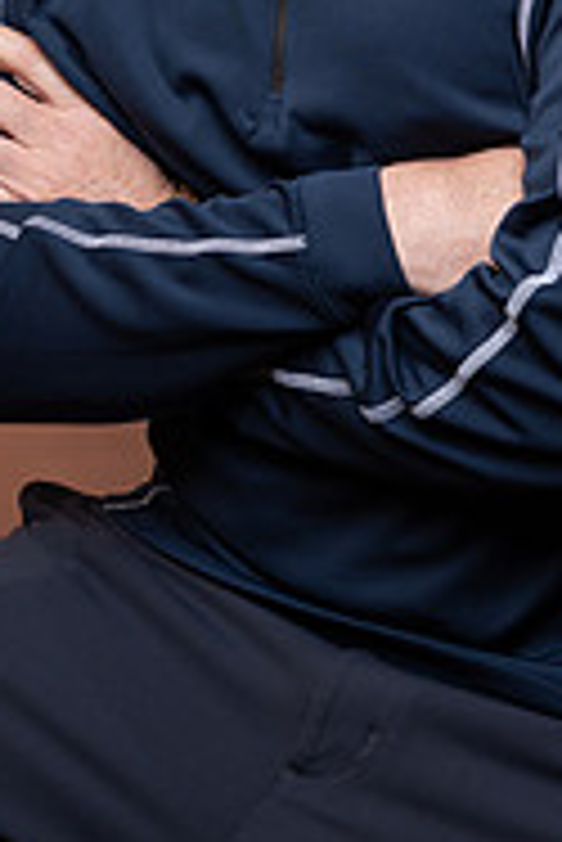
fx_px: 3482
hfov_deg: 9.2
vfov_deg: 13.5
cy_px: -72
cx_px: 324
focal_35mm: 149
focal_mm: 62
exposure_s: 1/160
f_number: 4
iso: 320
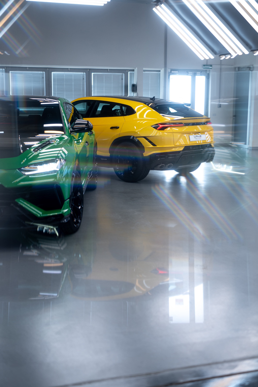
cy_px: 194
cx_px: 129
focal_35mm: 50
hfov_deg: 27.0
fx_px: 537
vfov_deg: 39.6
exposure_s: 1/50
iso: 50
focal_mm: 50
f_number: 1.8
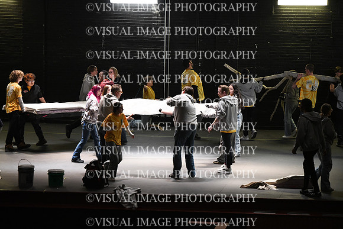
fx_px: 1906
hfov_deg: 10.3
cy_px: 114
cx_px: 172
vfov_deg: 6.9
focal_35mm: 200
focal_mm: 200
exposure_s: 1/400
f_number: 2.8
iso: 8000
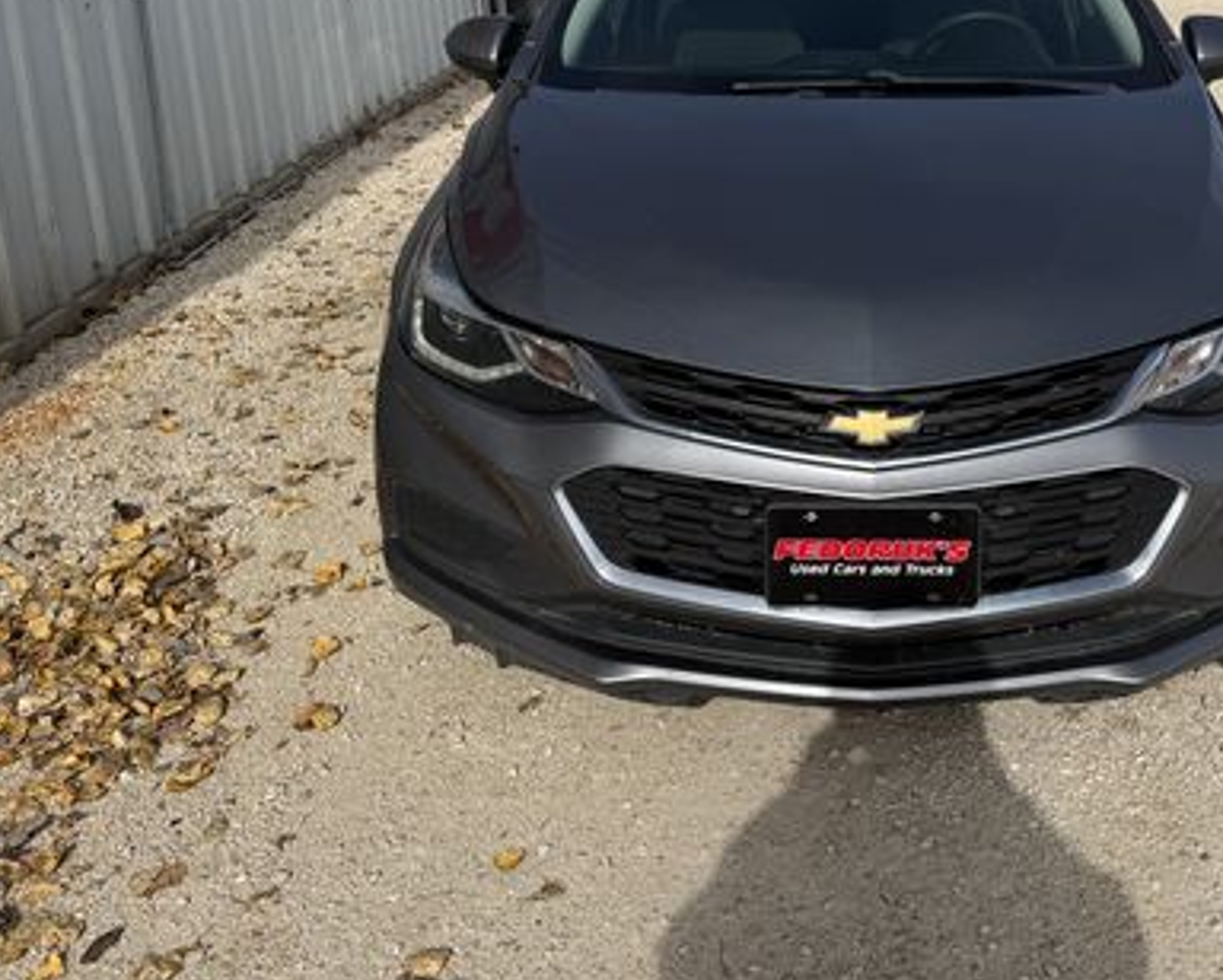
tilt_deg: -13.7
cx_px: 825
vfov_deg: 37.3
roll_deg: +3.1
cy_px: 232
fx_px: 1413
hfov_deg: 46.0
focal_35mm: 39
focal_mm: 6.76
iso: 80
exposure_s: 1/6711
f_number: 1.78
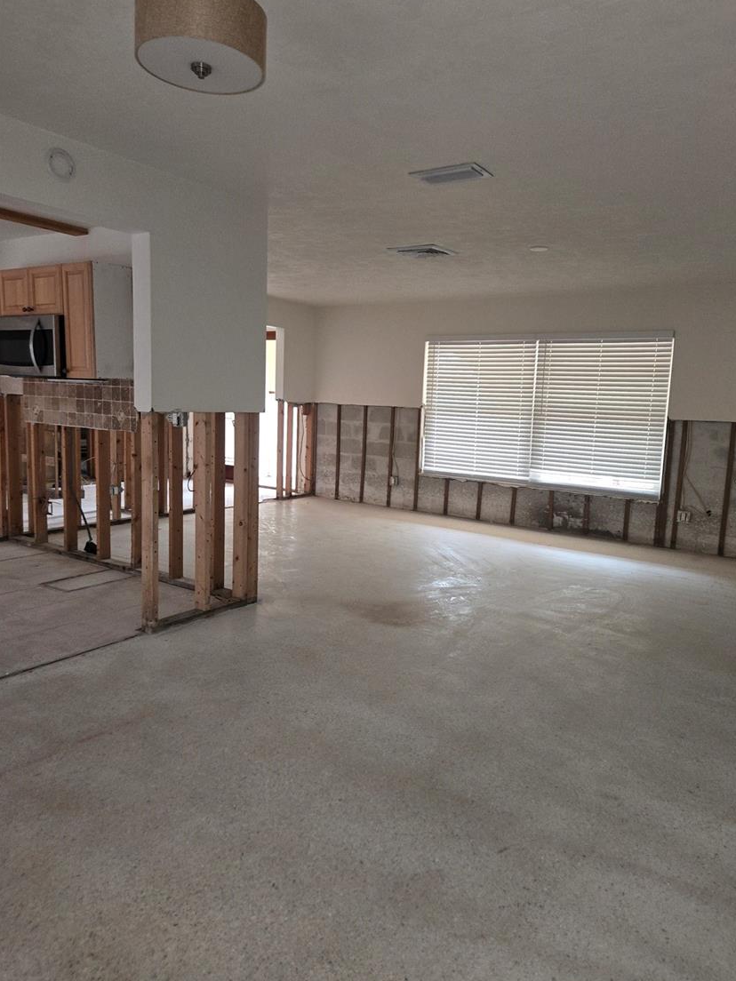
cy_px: 483
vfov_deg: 69.4
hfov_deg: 54.8
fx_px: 709
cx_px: 398
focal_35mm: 25
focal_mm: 5.4
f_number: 1.8
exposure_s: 1/30
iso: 100
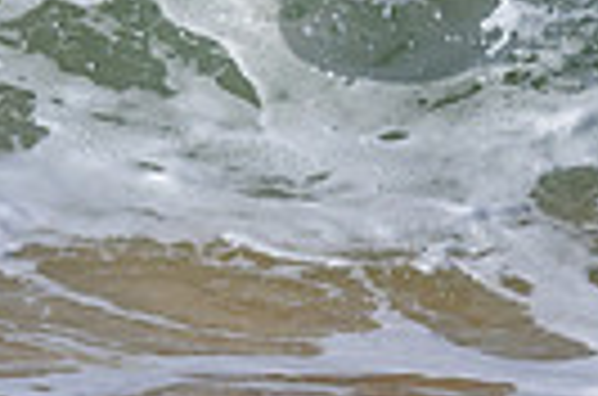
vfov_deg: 0.3
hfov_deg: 0.4
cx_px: 25
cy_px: -370
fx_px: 79560
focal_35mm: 4801
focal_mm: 800
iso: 250
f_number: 6.3
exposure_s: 1/2000
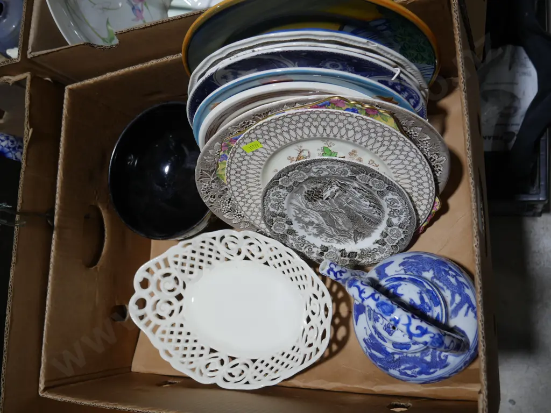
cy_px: 206
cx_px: 276
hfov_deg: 60.0
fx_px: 478
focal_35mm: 30
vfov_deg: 46.8
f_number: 4
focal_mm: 15
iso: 200
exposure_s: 1/125
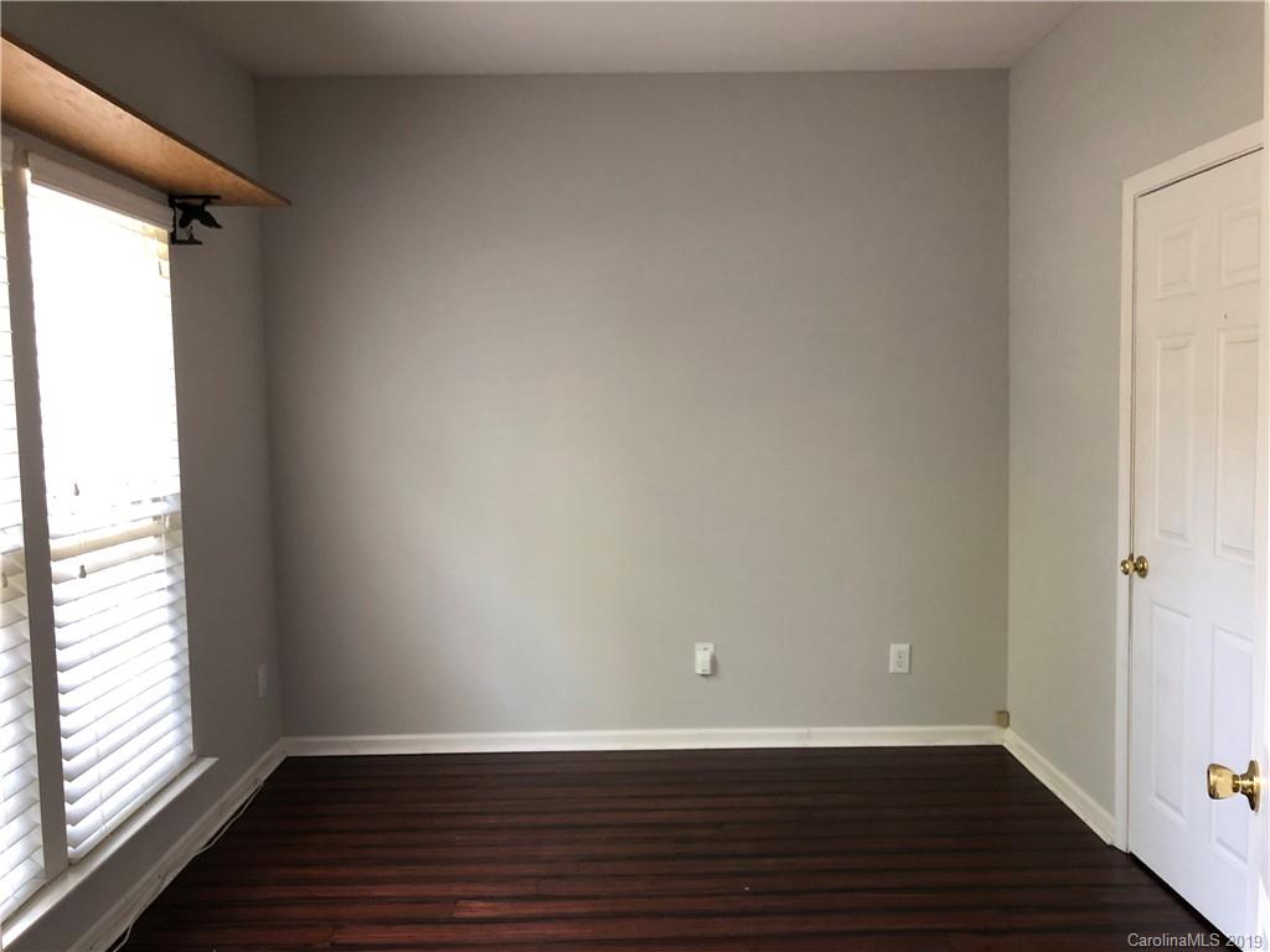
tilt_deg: -3.2
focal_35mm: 28
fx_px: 1027
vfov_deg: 49.7
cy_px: 476
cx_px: 635
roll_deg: +1.5
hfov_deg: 63.4
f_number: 1.8
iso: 50
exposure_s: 1/15
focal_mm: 4
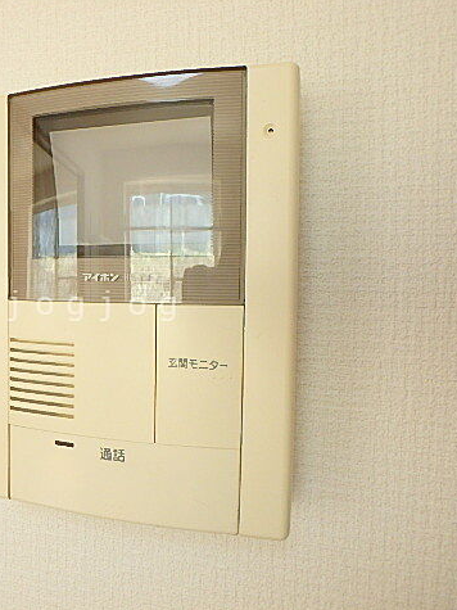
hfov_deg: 43.4
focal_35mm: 31
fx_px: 546
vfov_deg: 58.4
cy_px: 306
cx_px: 95
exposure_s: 1/30
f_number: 3.8
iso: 250
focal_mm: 4
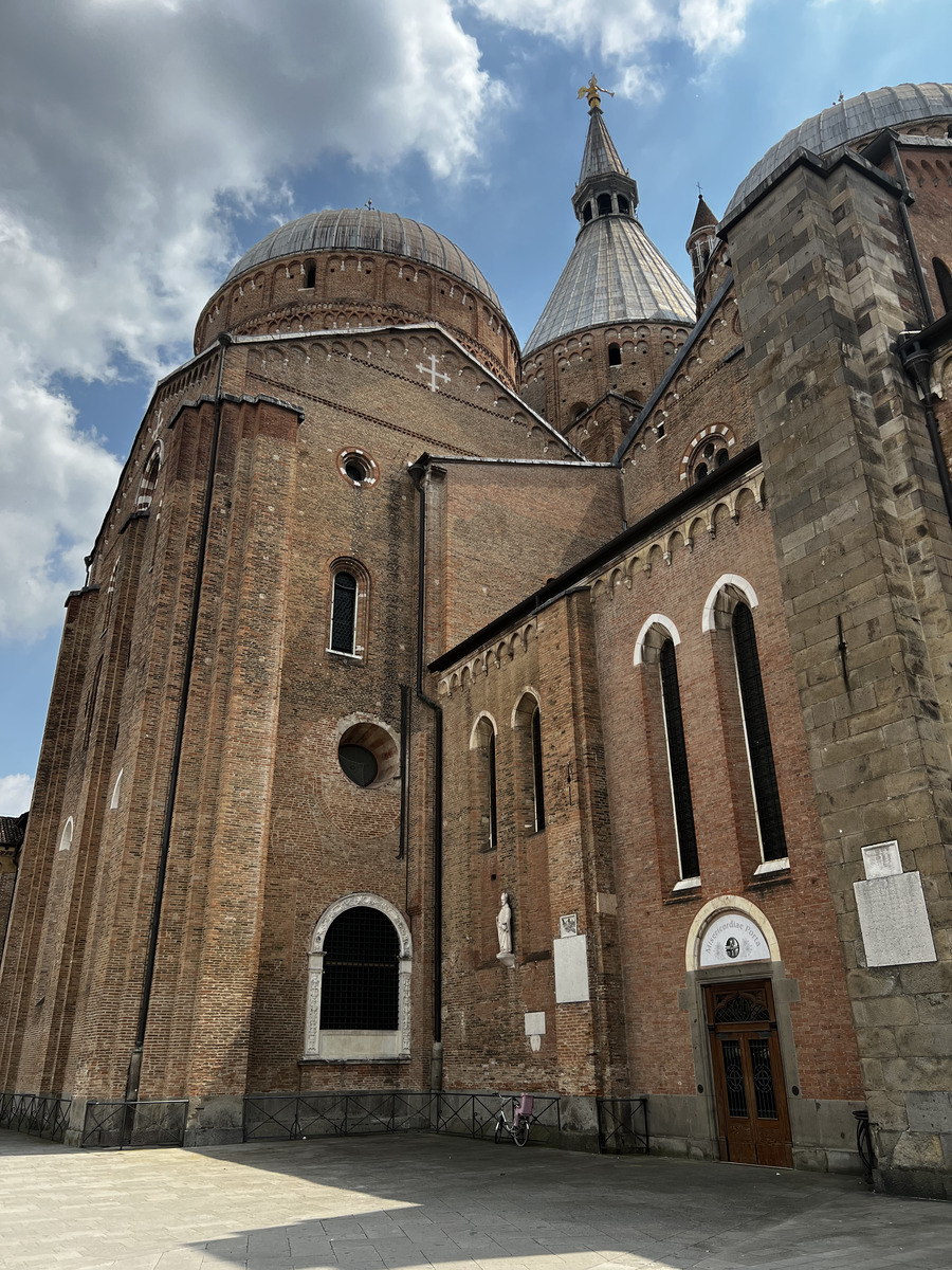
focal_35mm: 26
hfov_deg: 53.1
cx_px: 476
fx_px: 953
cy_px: 635
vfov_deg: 67.3
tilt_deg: +24.9
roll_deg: +0.5
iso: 50
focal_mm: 5.7
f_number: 1.5
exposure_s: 1/3968
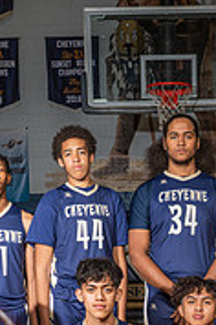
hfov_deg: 16.5
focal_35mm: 82
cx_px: 159
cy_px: 333
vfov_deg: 23.6
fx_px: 741
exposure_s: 1/125
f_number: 7.1
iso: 125
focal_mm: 24
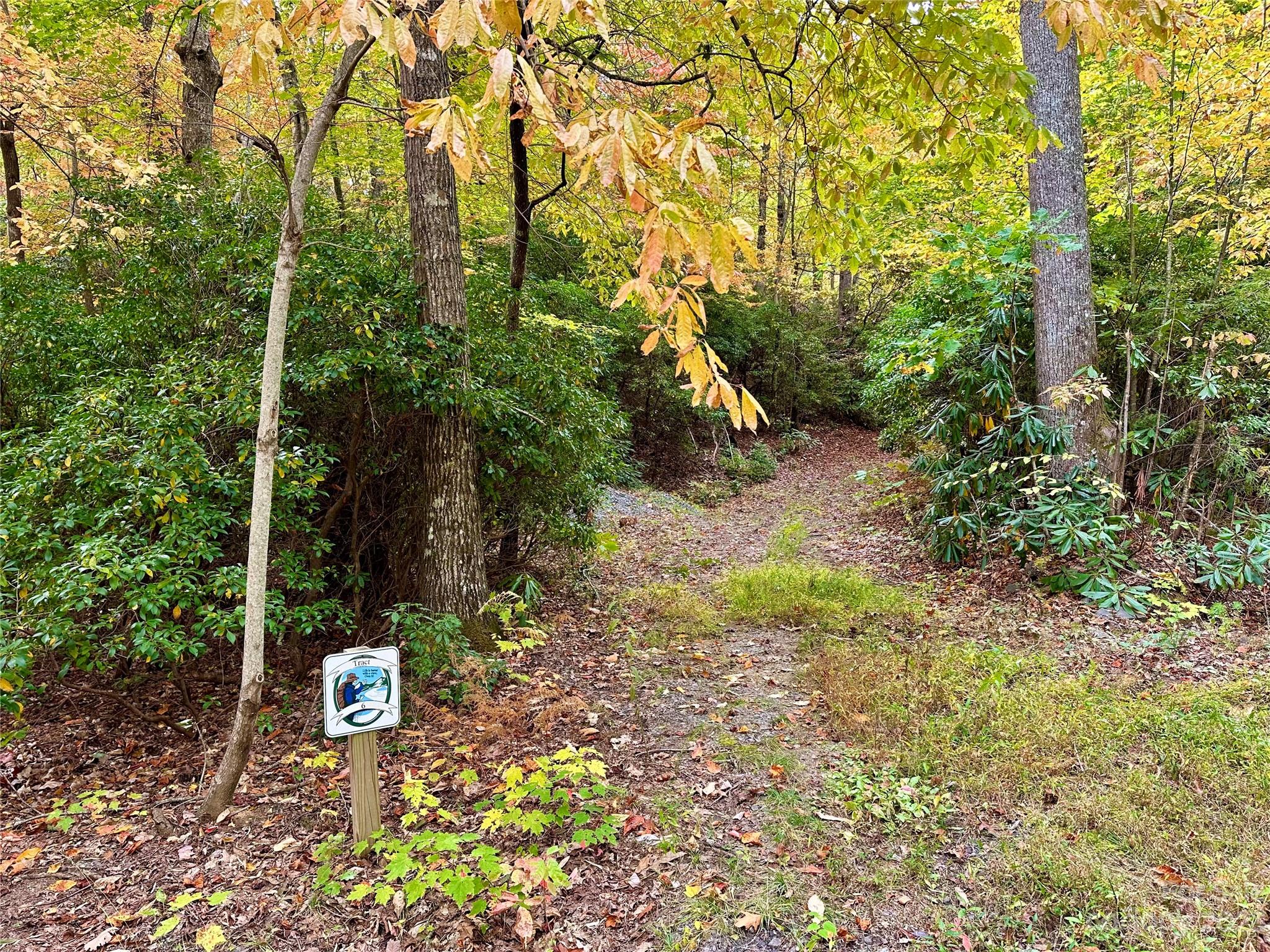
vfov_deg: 56.8
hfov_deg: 71.6
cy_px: 476
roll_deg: +1.7
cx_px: 635
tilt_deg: -1.4
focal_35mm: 24
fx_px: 881
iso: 64
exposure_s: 1/121
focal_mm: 6.86
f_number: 1.78
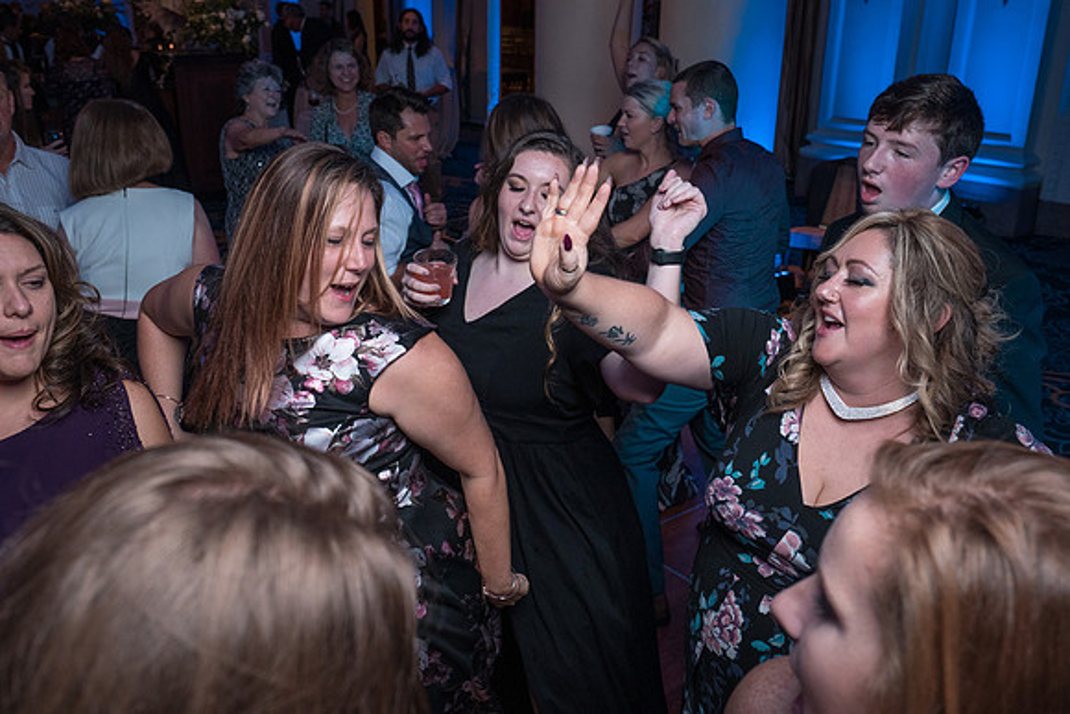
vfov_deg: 40.8
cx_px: 494
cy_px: 355
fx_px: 960
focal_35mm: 32
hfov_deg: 58.2
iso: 2000
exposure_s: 1/200
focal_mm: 30
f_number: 5.6
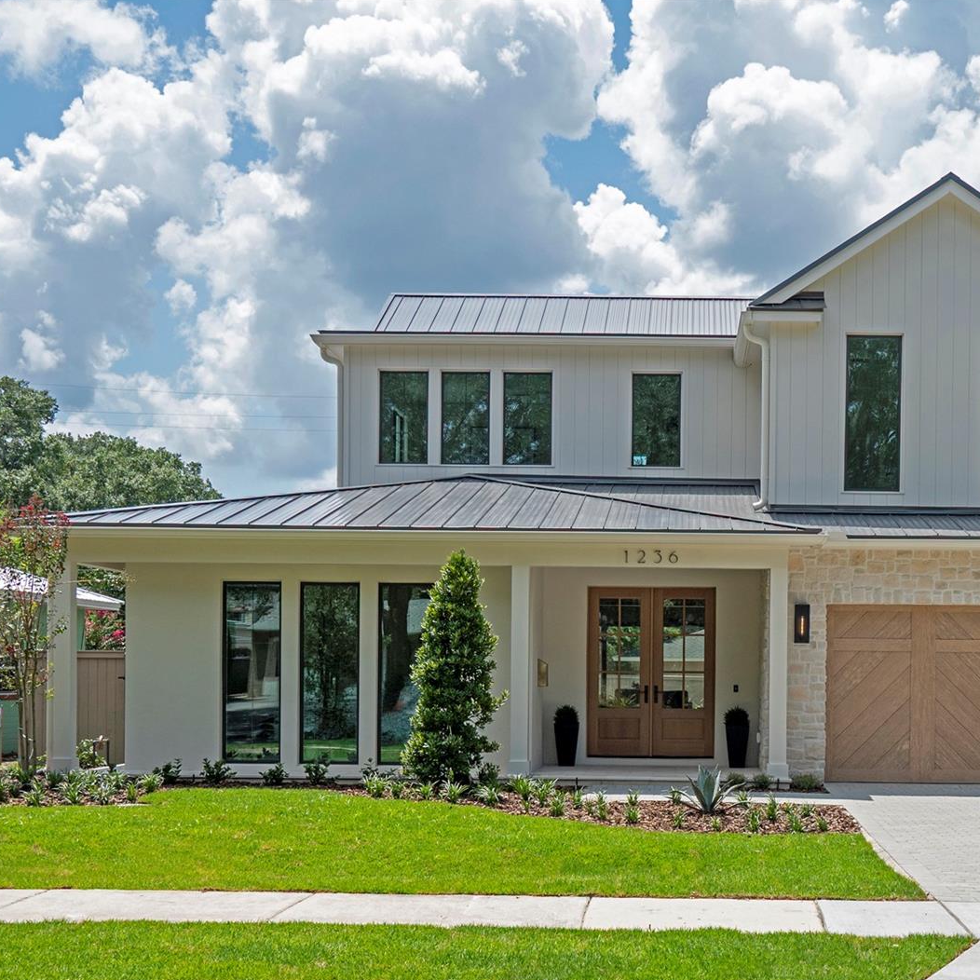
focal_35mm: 31
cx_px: 719
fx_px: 993
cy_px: 492
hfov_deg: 50.6
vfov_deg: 52.5
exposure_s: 1/320
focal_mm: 24
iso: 320
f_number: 8
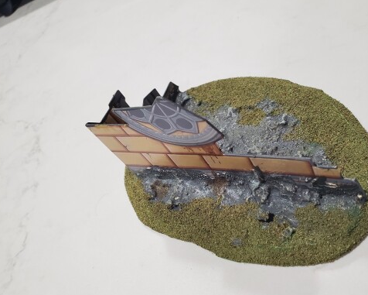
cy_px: 159
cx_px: 220
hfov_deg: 55.3
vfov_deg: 45.8
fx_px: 349
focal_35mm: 32
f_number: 2.4
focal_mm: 4.3
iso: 200
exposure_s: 1/60
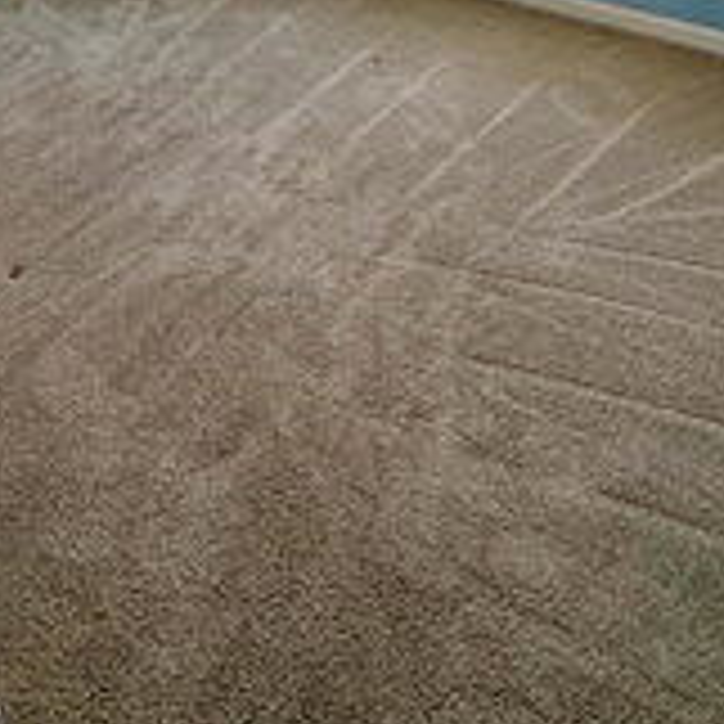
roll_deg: -1.2
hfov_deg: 44.9
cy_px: -256
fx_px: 876
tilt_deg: -2.9
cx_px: 351
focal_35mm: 37
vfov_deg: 31.9
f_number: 2.2
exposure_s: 1/120
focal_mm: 2.22
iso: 100
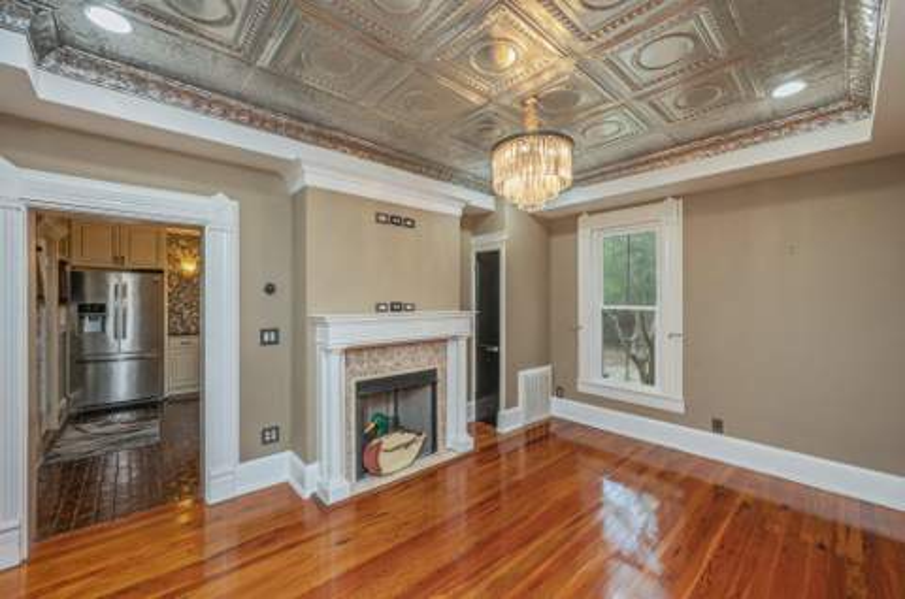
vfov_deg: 81.0
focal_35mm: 14
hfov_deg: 104.4
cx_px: 452
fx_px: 351
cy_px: 300
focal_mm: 14
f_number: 9
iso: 500
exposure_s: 1/30
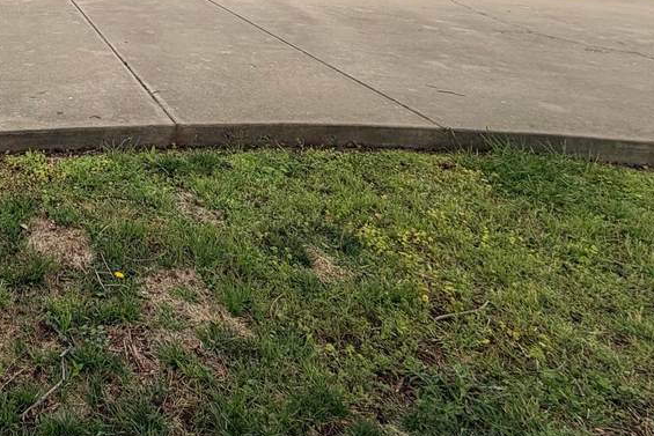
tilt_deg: -5.3
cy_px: -87
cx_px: -27
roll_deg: -0.9
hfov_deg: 46.1
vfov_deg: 32.9
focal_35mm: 33
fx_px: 600
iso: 25
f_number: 2.2
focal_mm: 2.22
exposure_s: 1/770
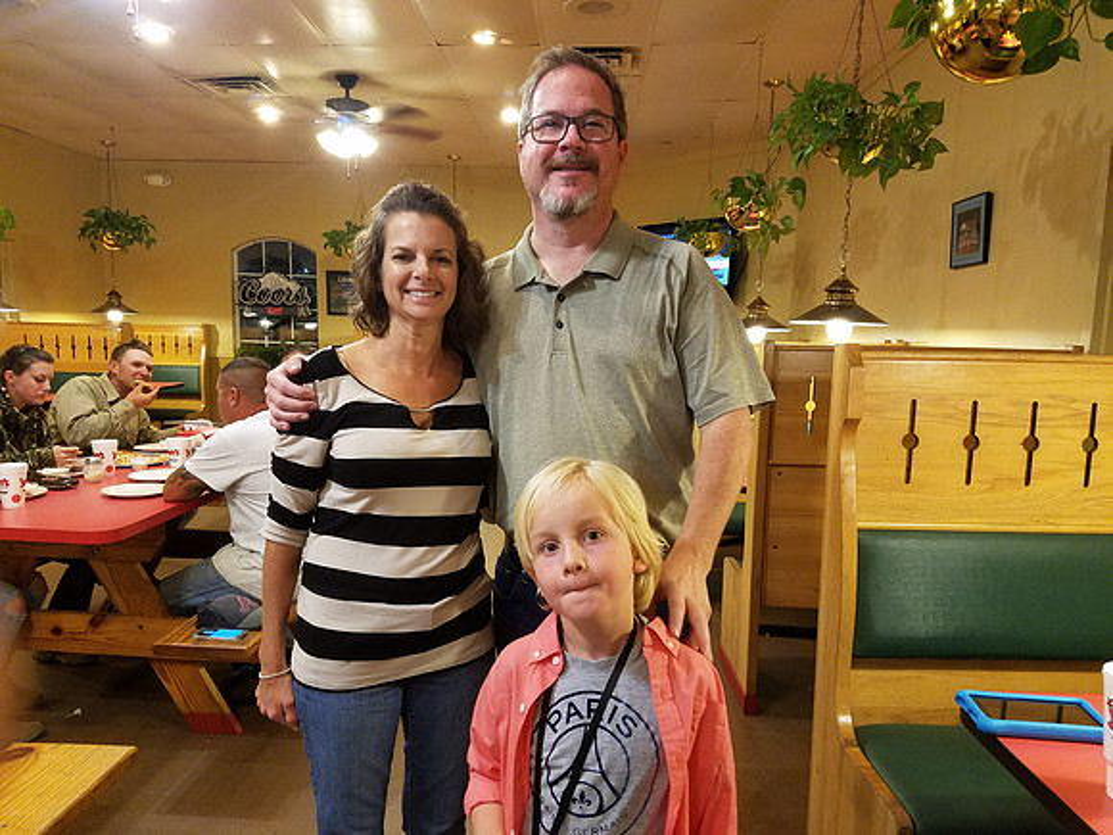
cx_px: 556
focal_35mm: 26
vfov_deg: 53.1
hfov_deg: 67.3
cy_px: 418
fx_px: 836
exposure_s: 1/20
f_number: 1.7
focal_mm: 4.2
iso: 250
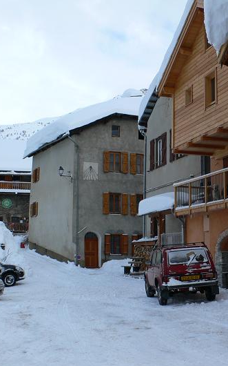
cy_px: 185
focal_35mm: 49
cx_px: 184
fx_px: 487
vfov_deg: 41.1
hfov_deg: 25.8
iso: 80
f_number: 4
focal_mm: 6.3
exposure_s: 1/320
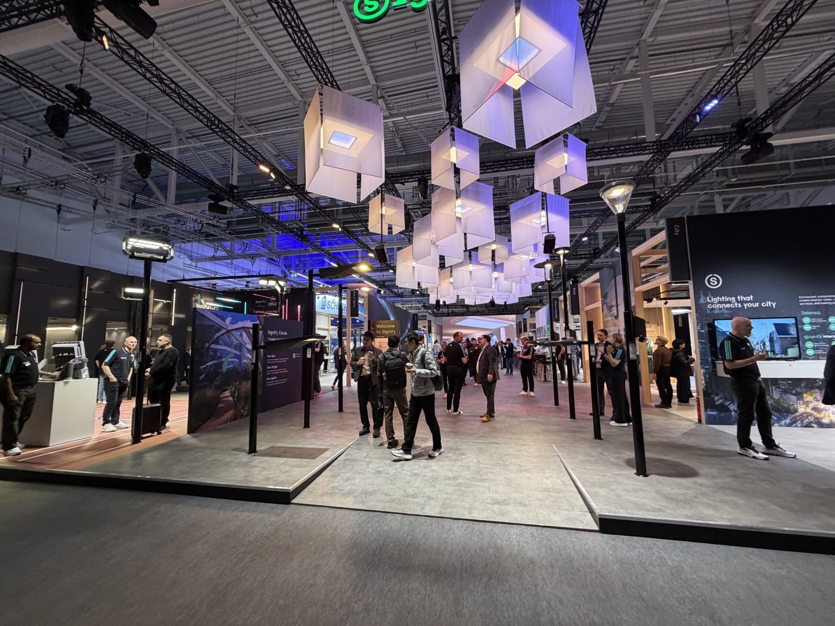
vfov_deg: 85.7
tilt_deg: +5.8
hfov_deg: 102.1
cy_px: 313
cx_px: 418
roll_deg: +1.0
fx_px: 338
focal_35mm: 14
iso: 320
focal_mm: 2.22
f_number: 2.2
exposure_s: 1/100
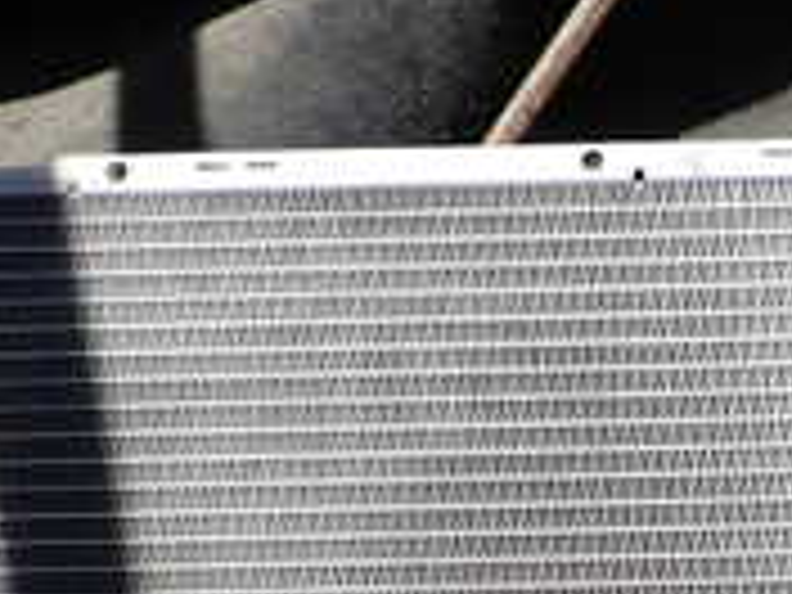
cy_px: 850
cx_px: 662
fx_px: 2334
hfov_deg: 19.0
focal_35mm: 102
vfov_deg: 13.8
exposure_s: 1/1000
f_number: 3.2
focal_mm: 5.4
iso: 100
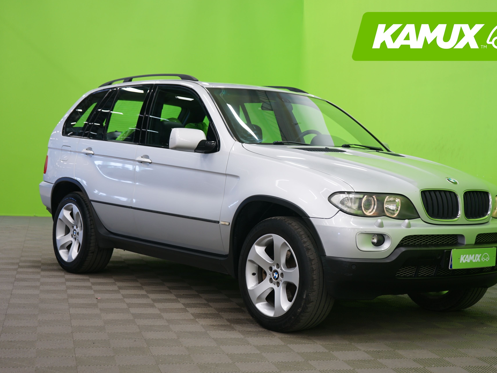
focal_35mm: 55
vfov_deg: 26.6
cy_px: 183
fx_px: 790
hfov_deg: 34.9
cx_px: 280
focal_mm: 50
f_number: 4.5
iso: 400
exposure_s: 1/8
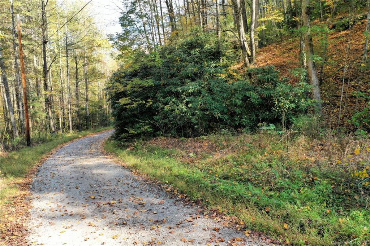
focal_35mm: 28
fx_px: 288
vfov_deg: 46.4
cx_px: 185
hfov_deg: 65.5
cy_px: 123
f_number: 4
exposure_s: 1/120
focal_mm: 10.26
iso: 100
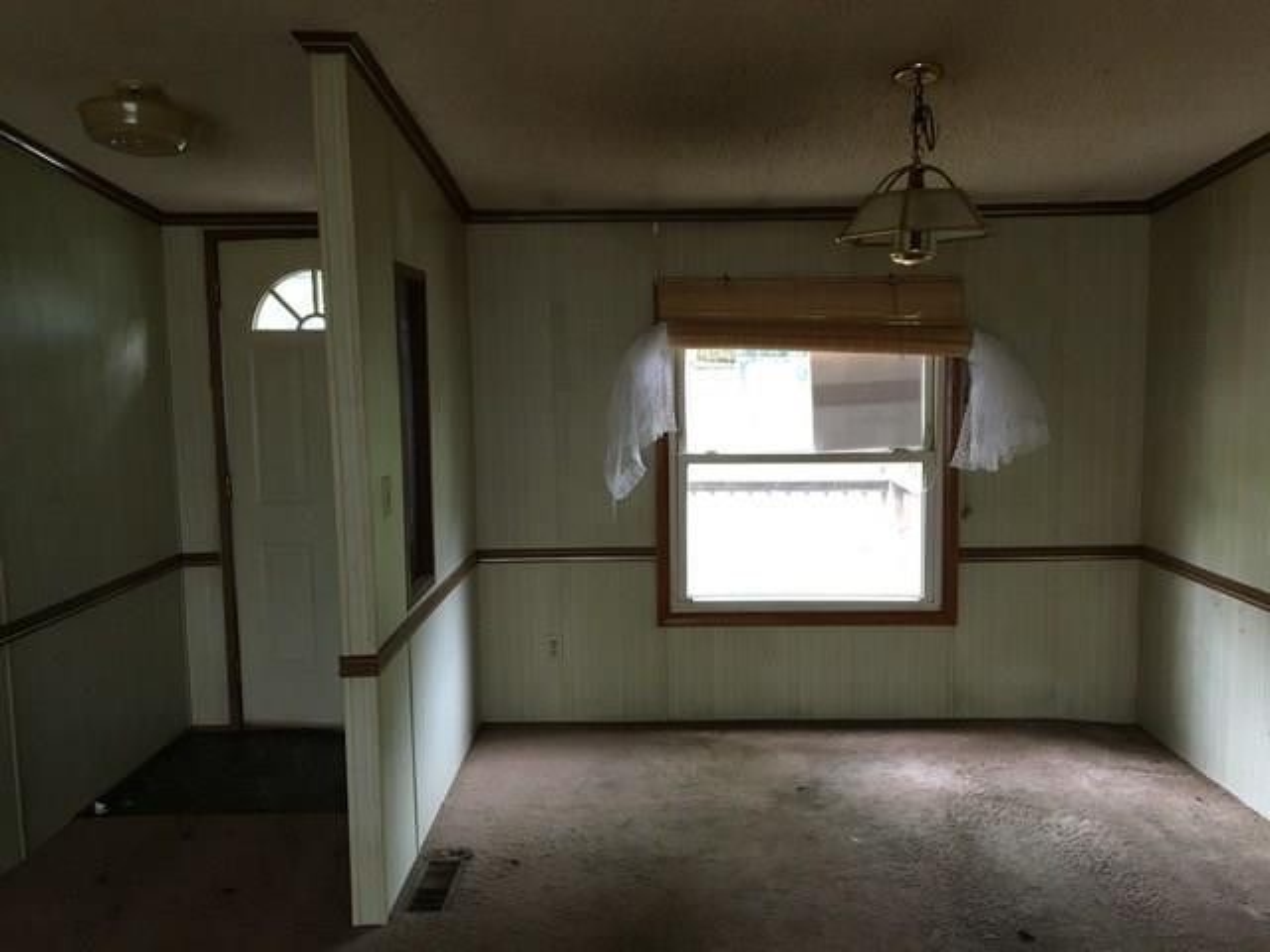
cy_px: 476
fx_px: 1064
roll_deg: +1.0
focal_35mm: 29
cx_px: 635
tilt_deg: -5.8
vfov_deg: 48.2
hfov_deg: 61.7
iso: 160
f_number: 2.2
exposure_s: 1/30
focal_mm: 4.15
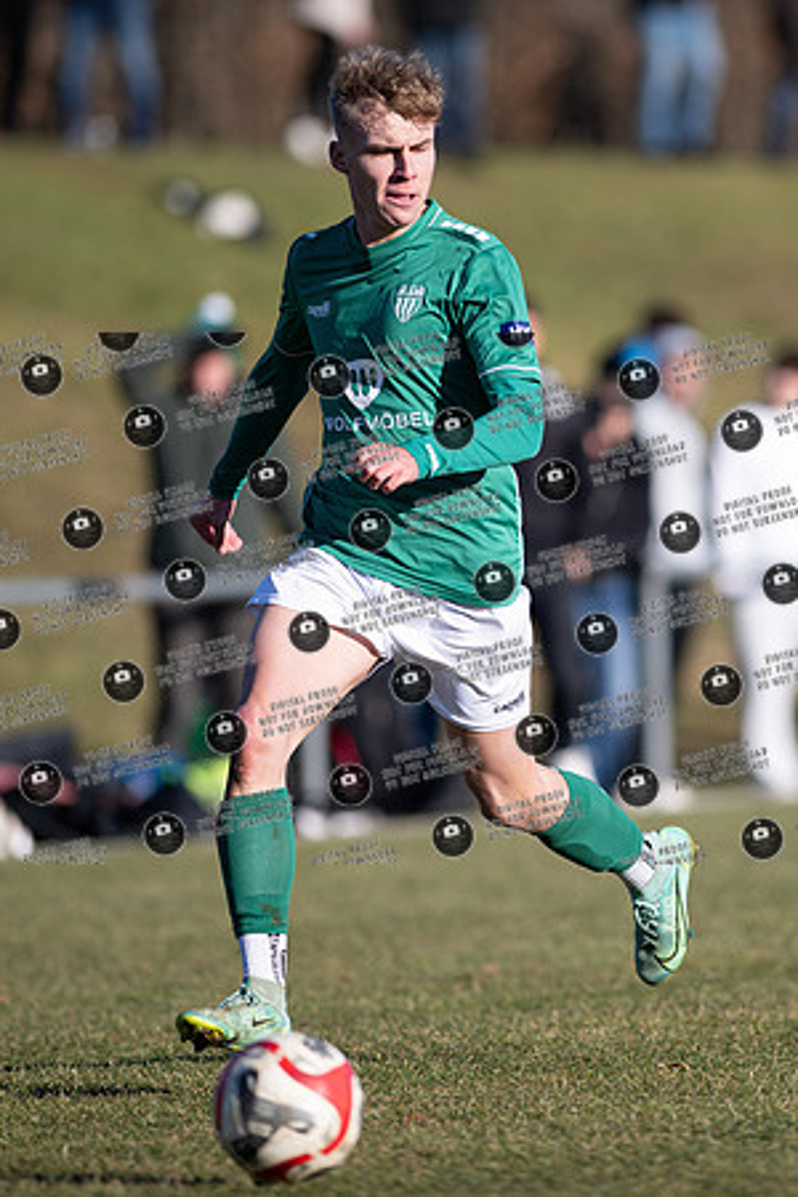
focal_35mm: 450
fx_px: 14961
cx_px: 642
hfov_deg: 3.1
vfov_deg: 4.6
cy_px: 598
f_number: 3.2
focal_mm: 300
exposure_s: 1/1600
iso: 100
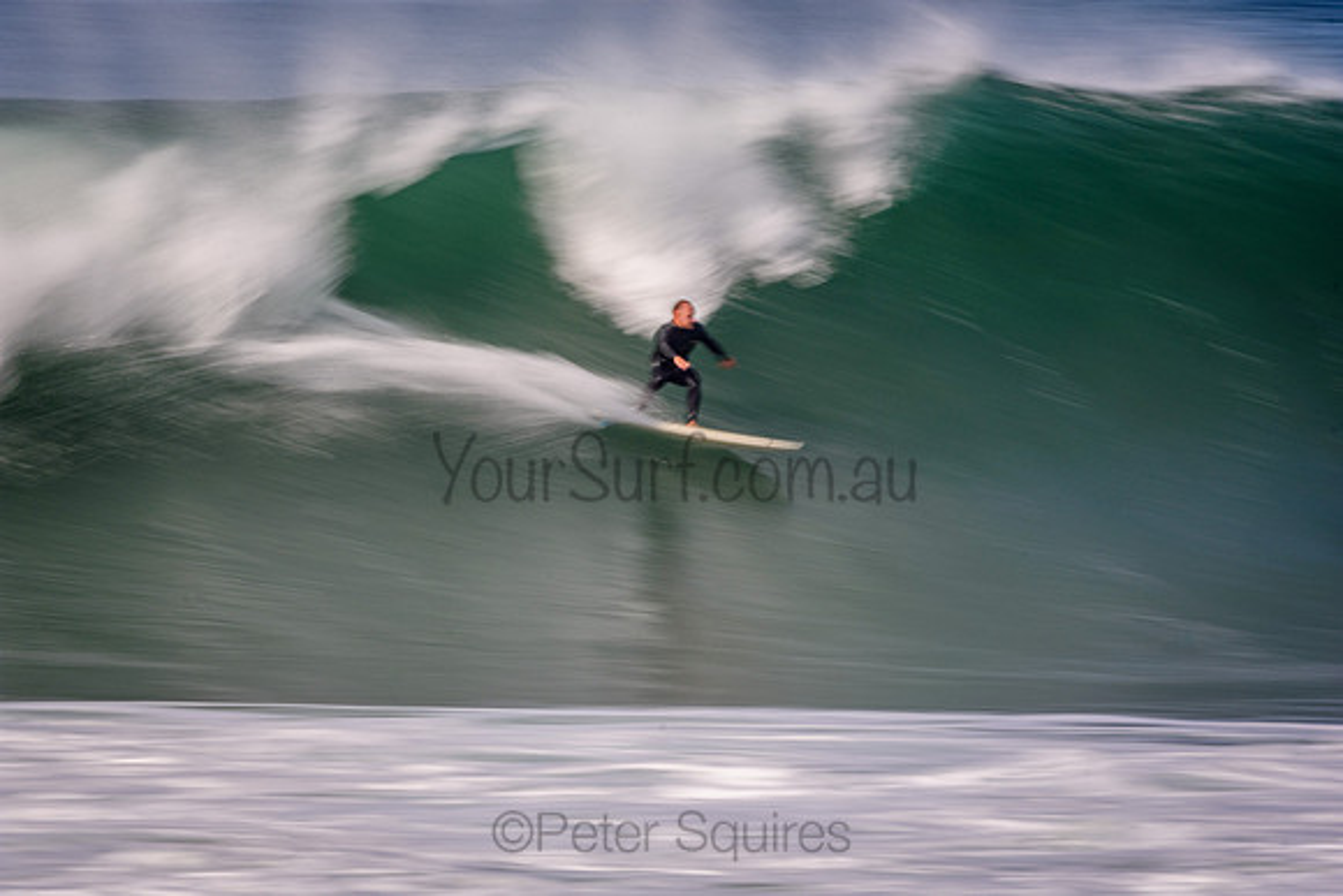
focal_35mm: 600
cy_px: 448
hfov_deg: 3.4
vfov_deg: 2.3
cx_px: 672
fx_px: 22388
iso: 100
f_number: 18
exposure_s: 1/20
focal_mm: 400
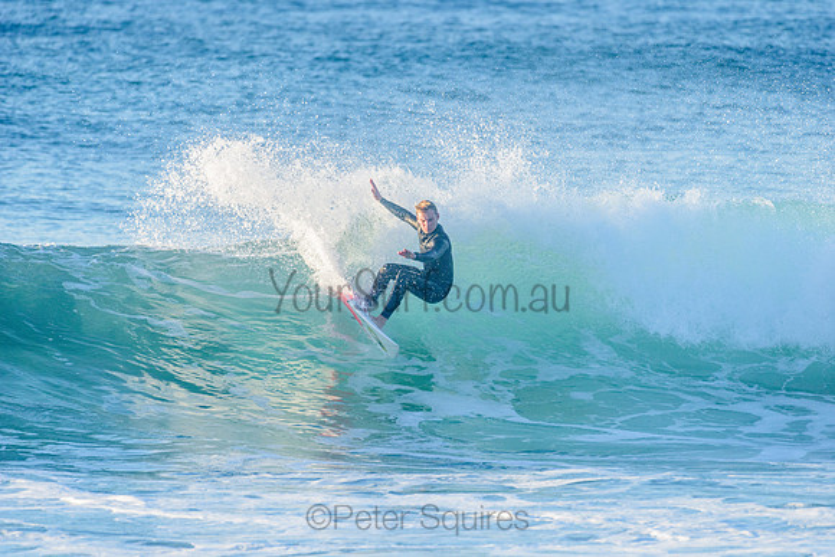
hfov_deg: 4.1
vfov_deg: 2.8
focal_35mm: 500
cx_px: 418
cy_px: 278
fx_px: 11599
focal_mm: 500
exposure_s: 1/2000
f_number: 5.6
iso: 640
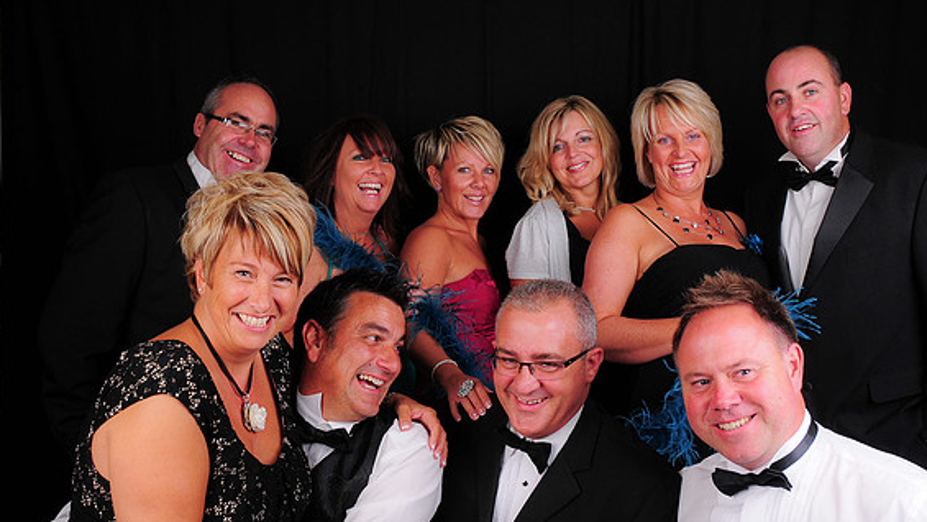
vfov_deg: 40.2
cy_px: 280
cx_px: 474
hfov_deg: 66.1
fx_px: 713
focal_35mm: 29
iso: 200
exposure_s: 1/125
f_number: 8
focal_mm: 18
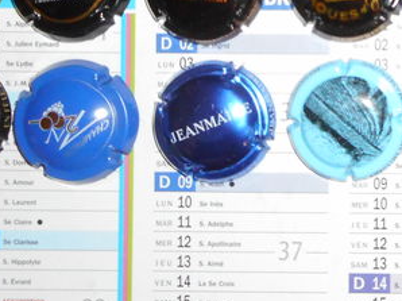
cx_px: 422
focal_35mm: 84
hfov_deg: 22.2
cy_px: 15
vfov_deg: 17.2
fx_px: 975
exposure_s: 1/25
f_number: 3.7
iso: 400
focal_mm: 4.5
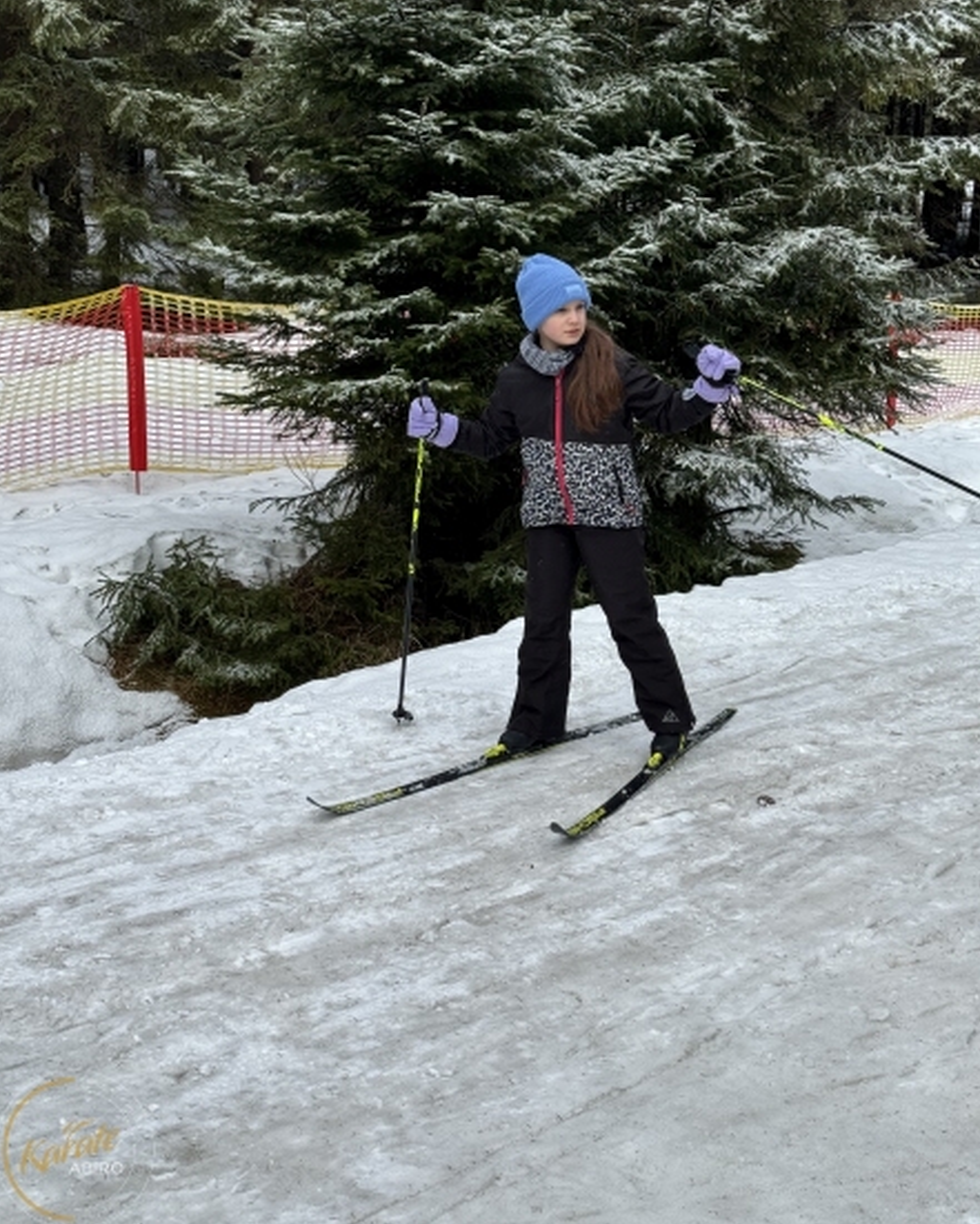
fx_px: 1849
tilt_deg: -10.1
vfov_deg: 36.6
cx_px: 491
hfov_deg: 29.7
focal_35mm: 51
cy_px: 566
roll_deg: -1.4
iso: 64
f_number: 1.78
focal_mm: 6.86
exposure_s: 1/1560
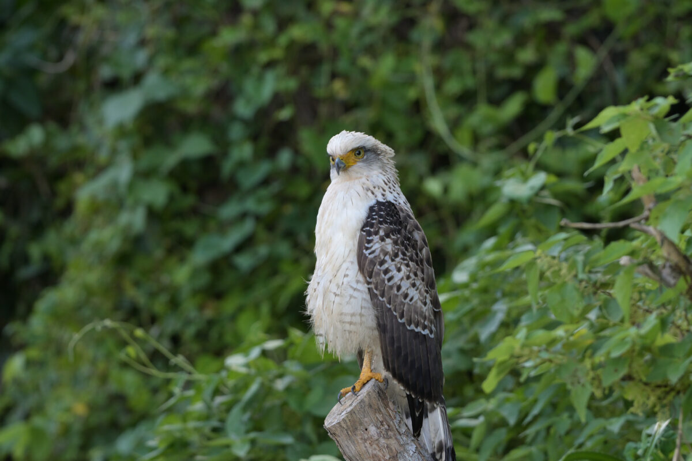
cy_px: 230
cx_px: 346
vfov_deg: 3.2
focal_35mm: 435
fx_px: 8361
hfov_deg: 4.7
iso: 1000
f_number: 8
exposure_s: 1/250
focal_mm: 290
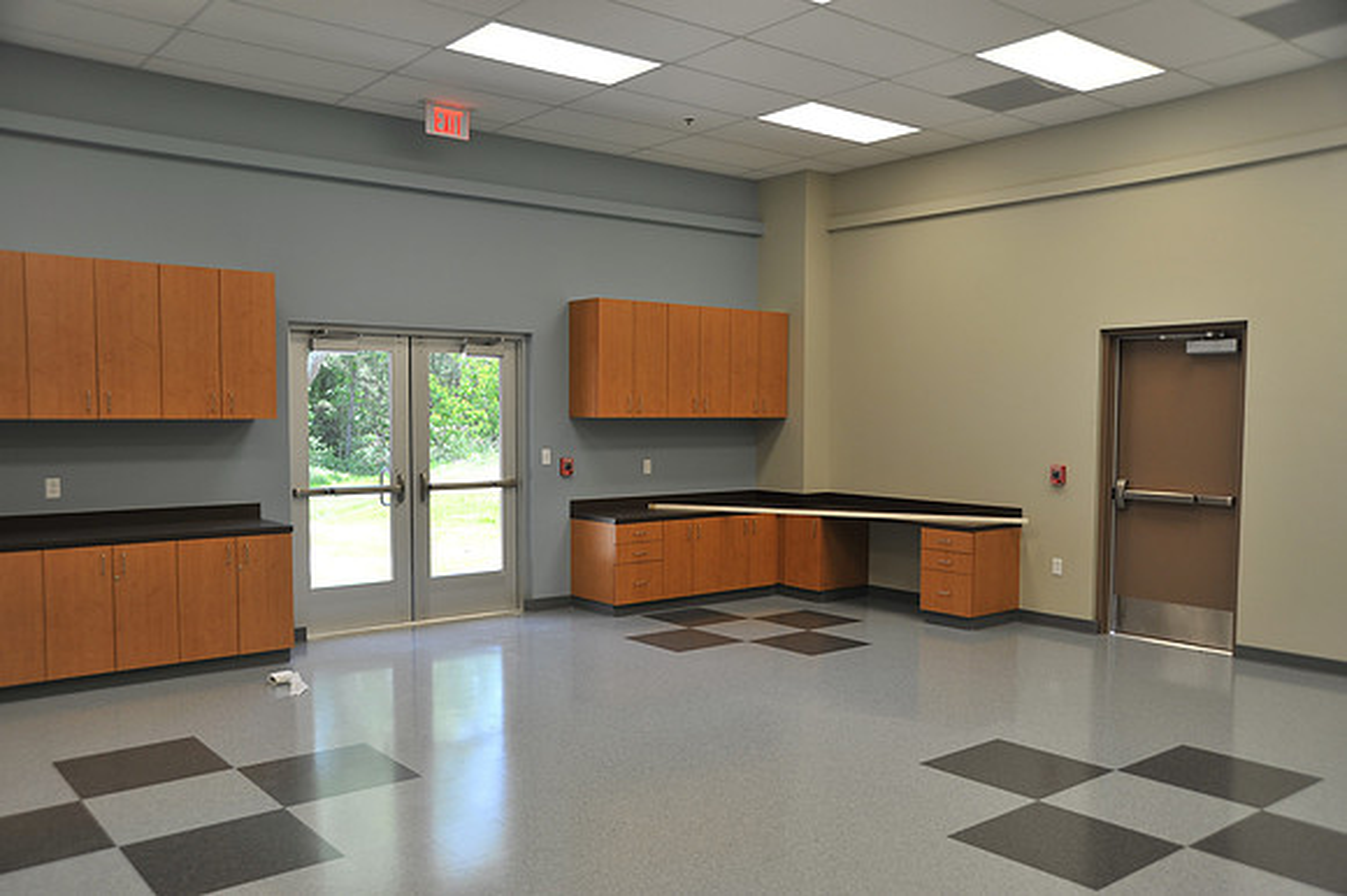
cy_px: 448
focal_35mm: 29
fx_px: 1084
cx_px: 674
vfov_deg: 44.9
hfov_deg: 63.7
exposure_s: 1/60
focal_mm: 29
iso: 250
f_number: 5.6
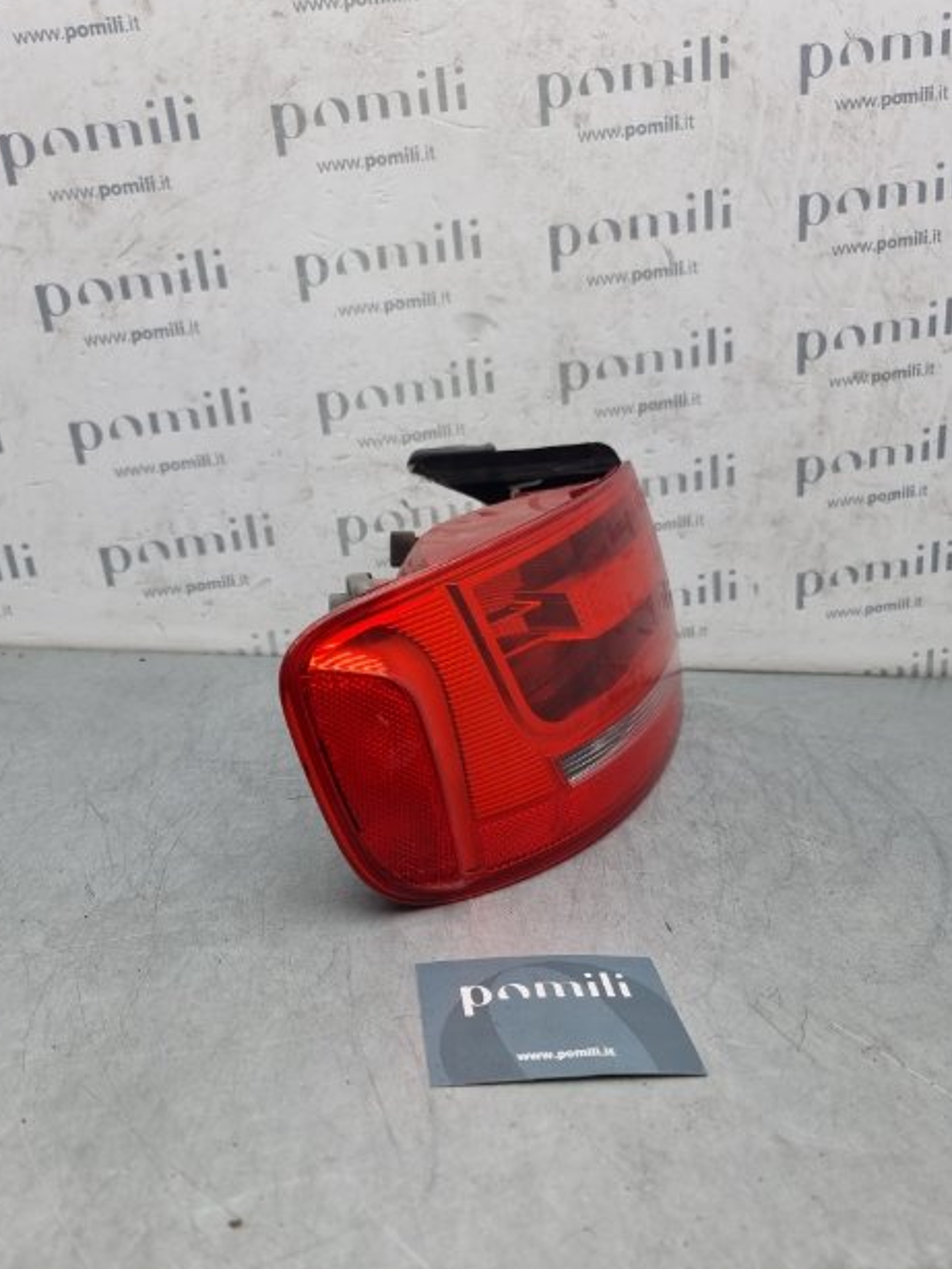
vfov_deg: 69.4
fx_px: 916
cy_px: 639
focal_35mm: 25
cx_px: 465
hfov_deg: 54.9
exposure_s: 1/230
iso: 50
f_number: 1.8
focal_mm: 6.7
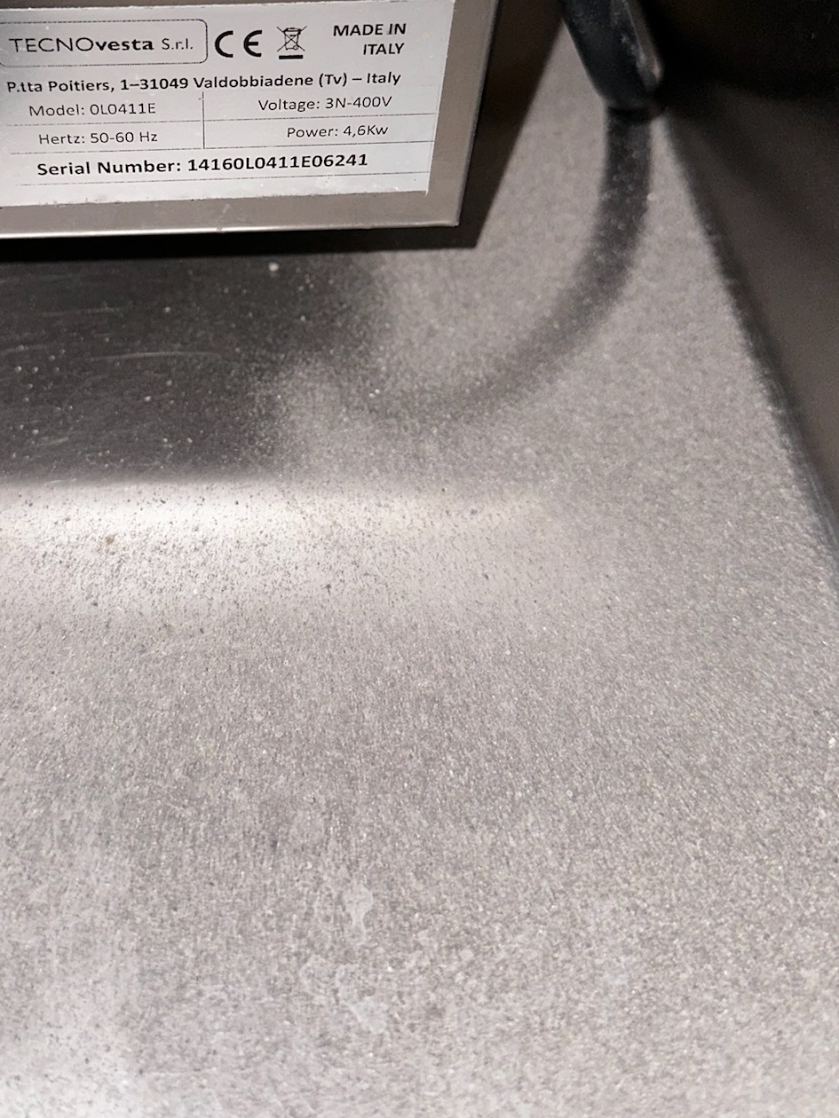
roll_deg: -3.8
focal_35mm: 39
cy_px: 258
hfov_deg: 36.4
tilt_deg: -44.4
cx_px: 278
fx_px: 1260
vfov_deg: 45.9
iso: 50
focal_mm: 6.86
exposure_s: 1/4
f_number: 1.78
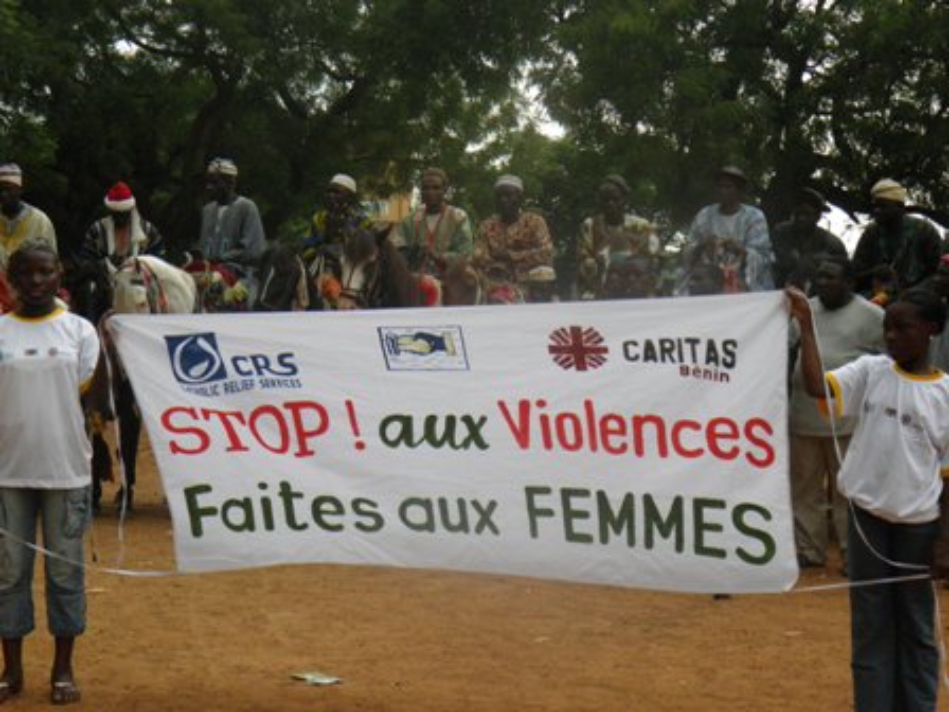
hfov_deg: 26.7
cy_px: 356
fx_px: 2001
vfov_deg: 20.2
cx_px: 474
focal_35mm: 73
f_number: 3.9
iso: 250
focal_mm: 13.2
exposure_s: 1/40
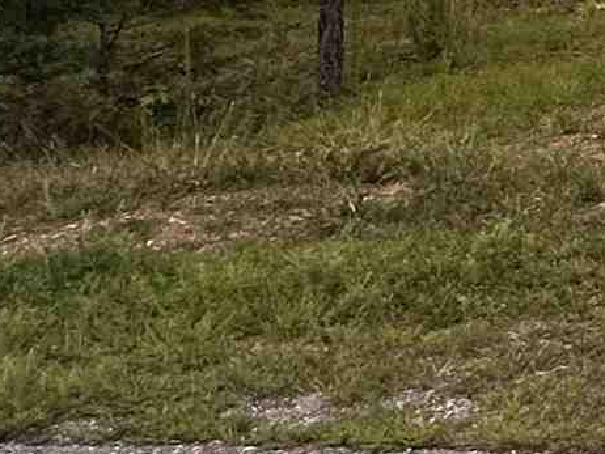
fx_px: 1626
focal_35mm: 93
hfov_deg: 12.1
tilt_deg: +1.9
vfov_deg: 14.4
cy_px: -314
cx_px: 1723
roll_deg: -2.8
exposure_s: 1/144
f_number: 2.2
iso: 40
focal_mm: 2.22
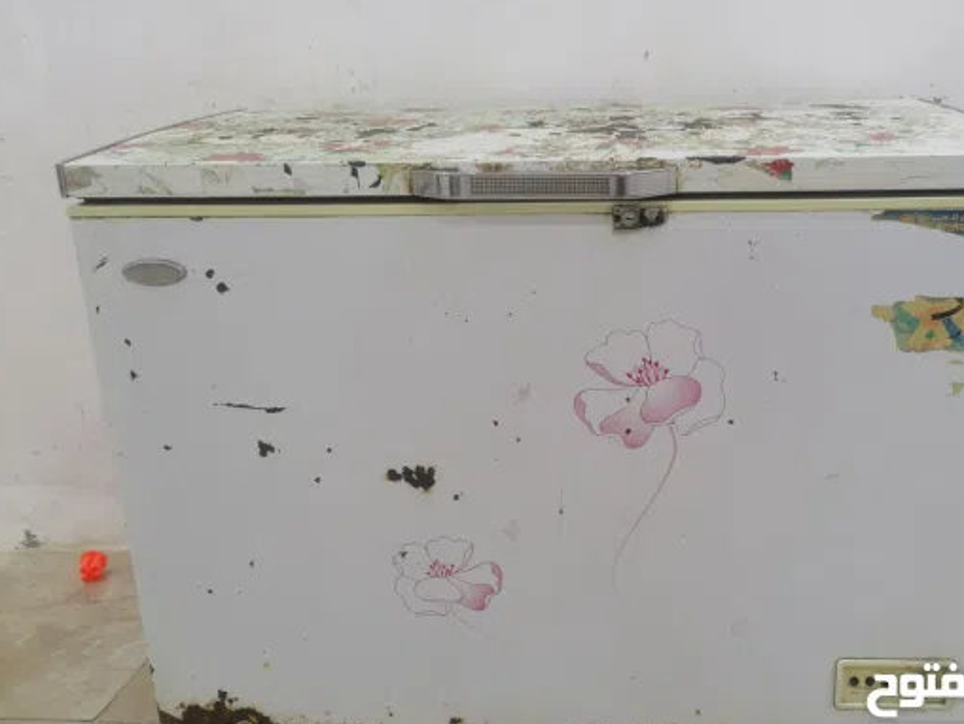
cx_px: 581
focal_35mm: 39
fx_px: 1086
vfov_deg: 36.8
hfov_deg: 47.6
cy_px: 383
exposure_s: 1/33.3
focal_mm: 5.3
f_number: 1.8
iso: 125
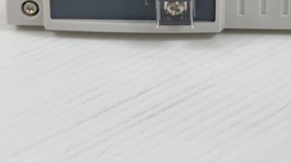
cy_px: -110
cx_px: 174
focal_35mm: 100
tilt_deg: -17.8
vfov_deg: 11.4
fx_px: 772
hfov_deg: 21.3
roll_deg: +0.7
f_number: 1.78
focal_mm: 6.76
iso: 64
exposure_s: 1/876
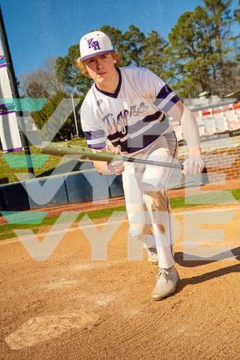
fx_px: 470
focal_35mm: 47
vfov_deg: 41.9
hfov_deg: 28.6
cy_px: 180
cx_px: 120
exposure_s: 1/125
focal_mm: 47
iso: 100
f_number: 5.6
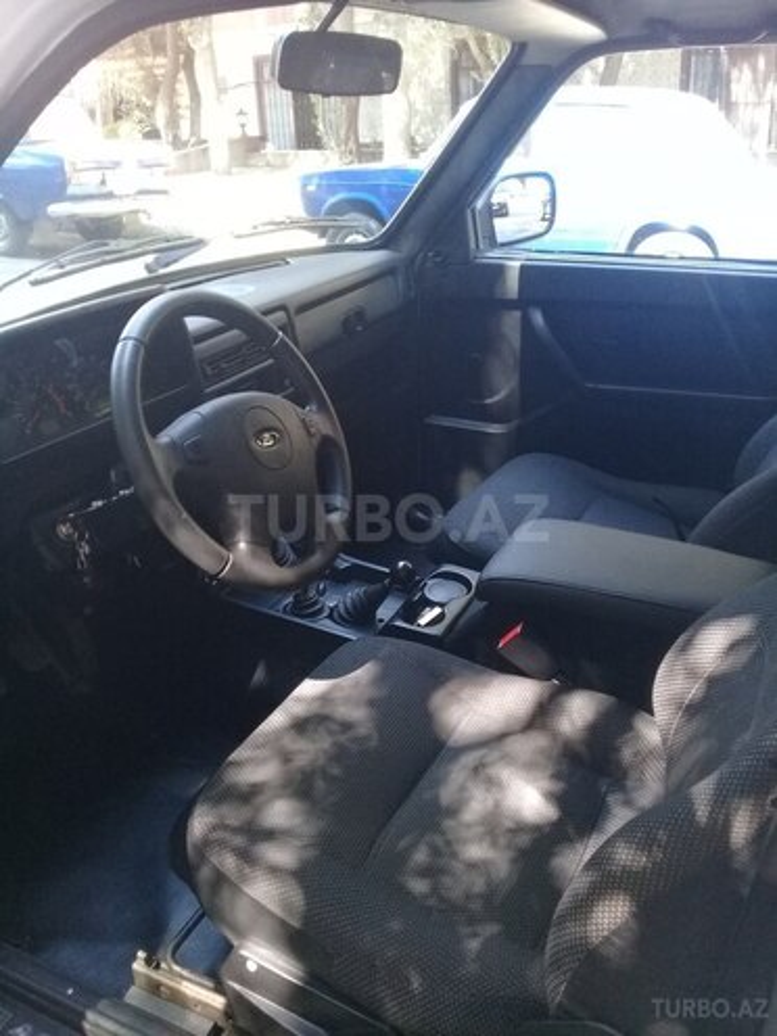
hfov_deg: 45.4
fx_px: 928
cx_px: 388
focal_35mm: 31
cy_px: 518
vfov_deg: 58.4
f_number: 2.2
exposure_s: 1/40
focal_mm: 3.3
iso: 160
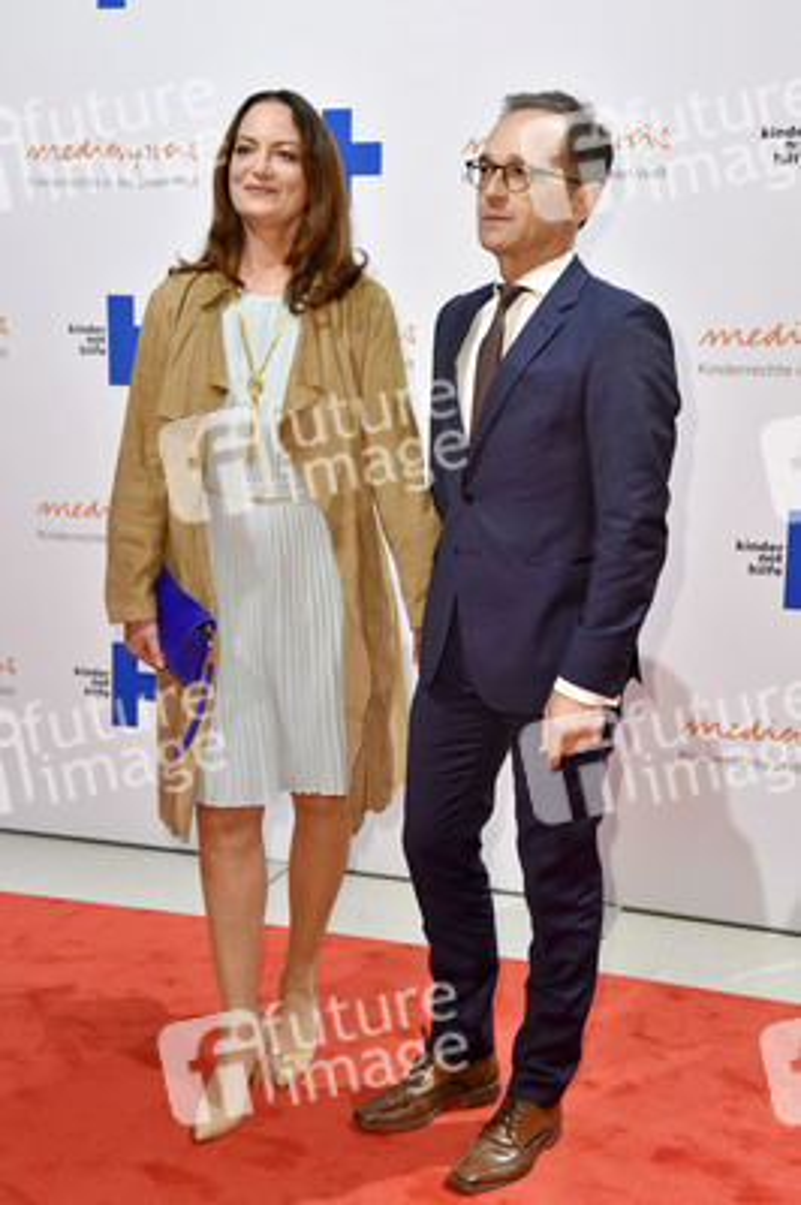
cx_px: 400
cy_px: 602
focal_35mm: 46
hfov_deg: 29.2
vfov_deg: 42.8
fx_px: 1538
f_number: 5.6
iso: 2500
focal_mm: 46
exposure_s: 1/160
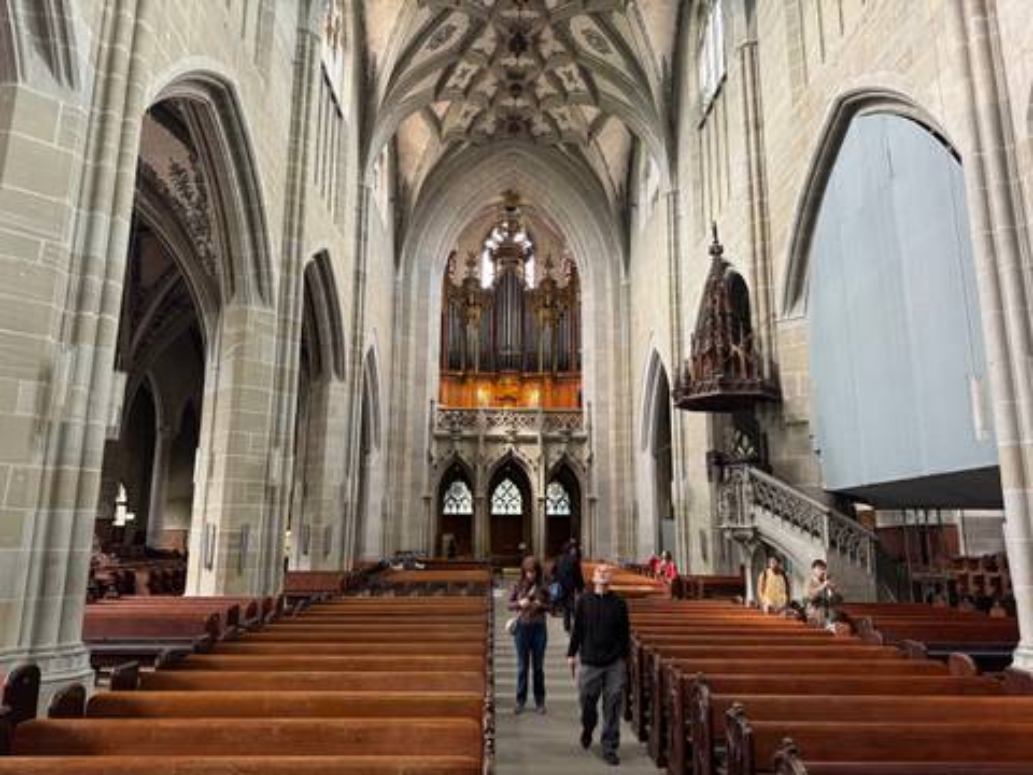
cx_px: 516
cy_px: 388
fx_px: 716
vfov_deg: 56.8
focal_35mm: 24
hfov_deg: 71.6
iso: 250
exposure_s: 1/60
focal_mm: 6.76
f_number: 1.78
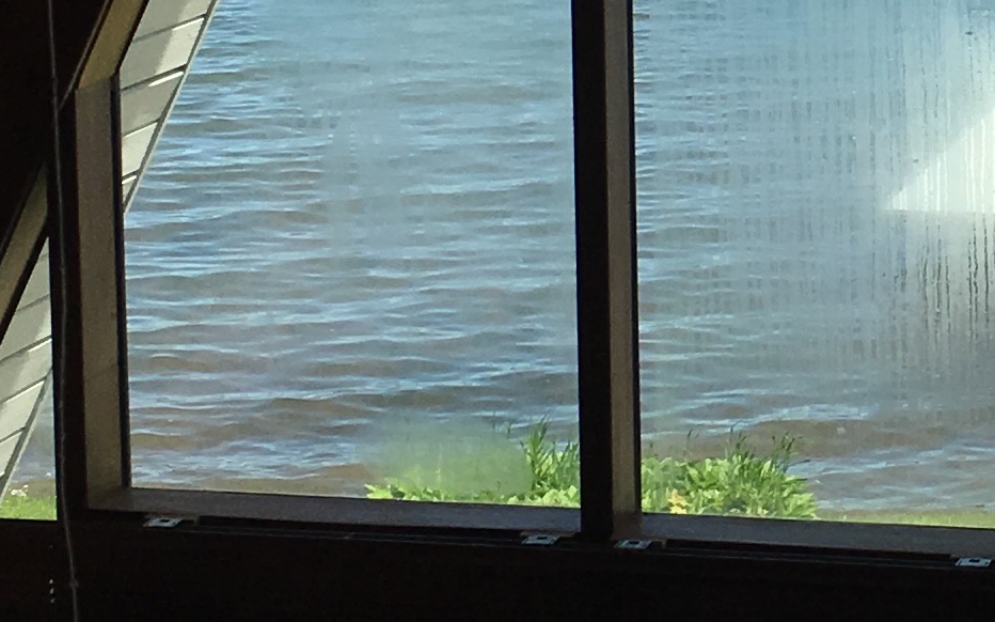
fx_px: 3606
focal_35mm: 133
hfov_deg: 15.3
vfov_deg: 9.7
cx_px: 1114
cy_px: -76
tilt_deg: -5.7
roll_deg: +0.3
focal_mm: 4.15
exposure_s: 1/962
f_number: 2.2
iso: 25
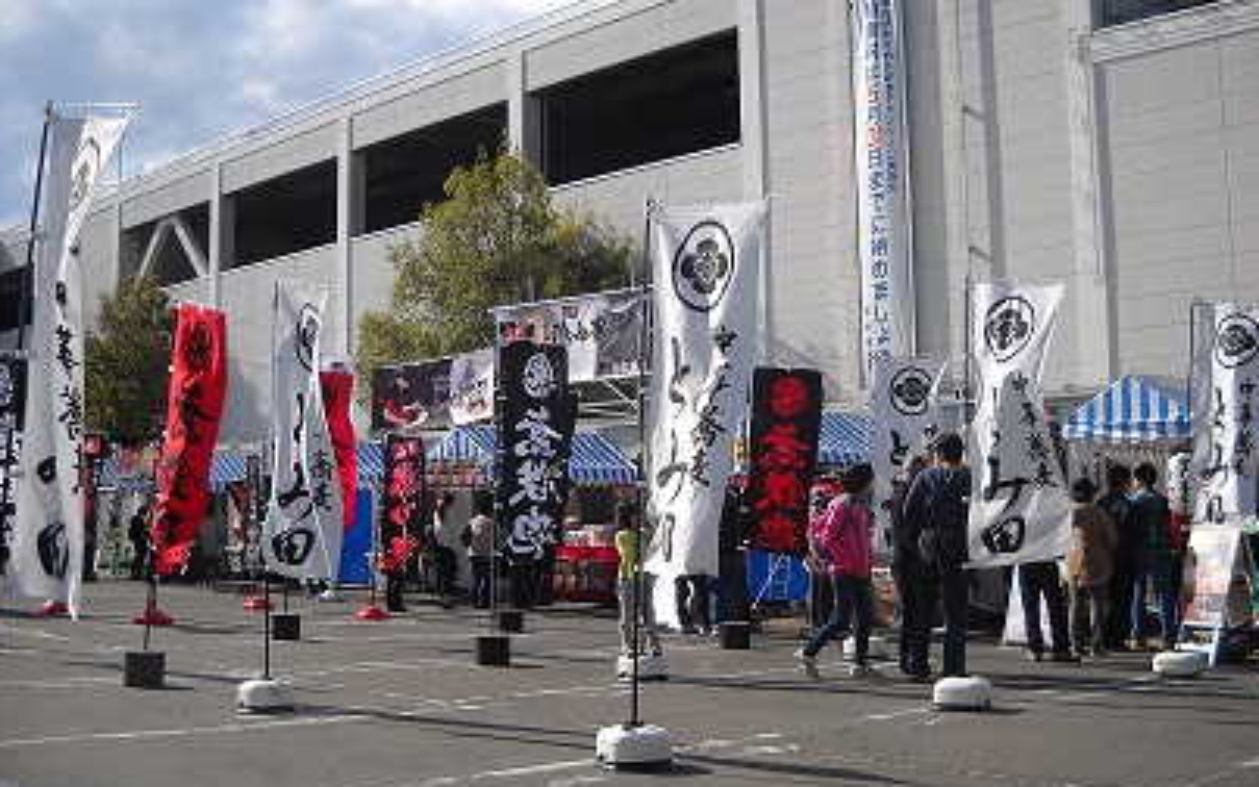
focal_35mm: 44
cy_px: 403
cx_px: 631
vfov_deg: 29.2
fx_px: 1510
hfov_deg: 45.3
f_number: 5.5
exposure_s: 1/353
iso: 64
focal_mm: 6.72
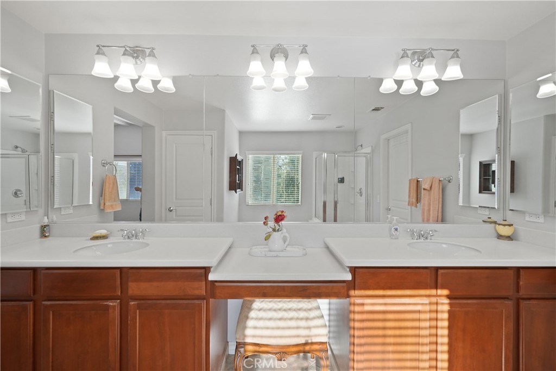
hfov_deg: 96.7
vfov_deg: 73.8
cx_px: 278
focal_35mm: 16
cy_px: 186
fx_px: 247
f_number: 4
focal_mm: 16
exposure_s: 1/15
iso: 125
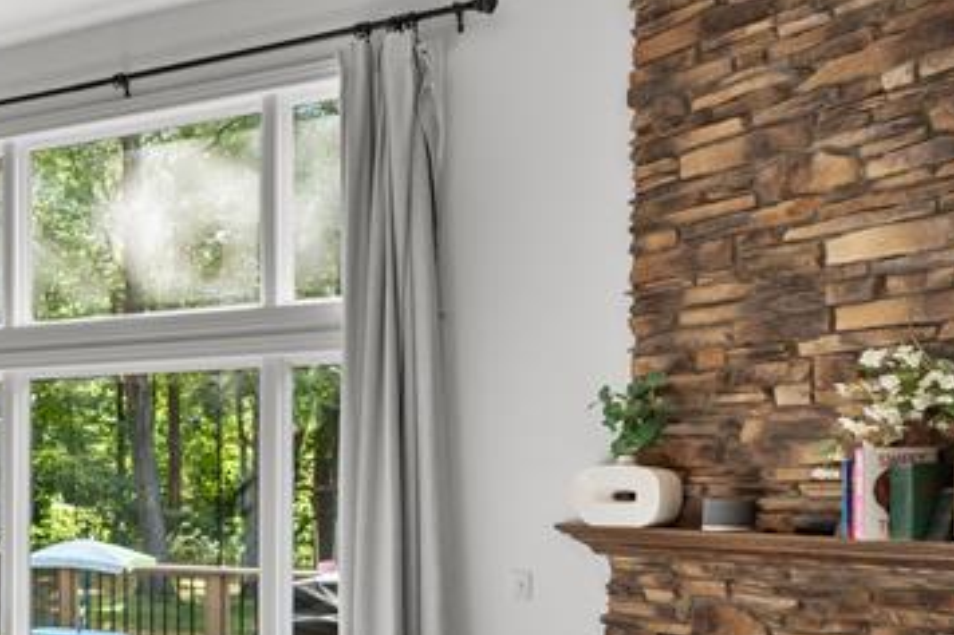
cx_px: -295
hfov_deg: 32.1
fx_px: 1218
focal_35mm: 46
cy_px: 472
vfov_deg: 28.8
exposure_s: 1/125
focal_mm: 16
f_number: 4
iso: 1250
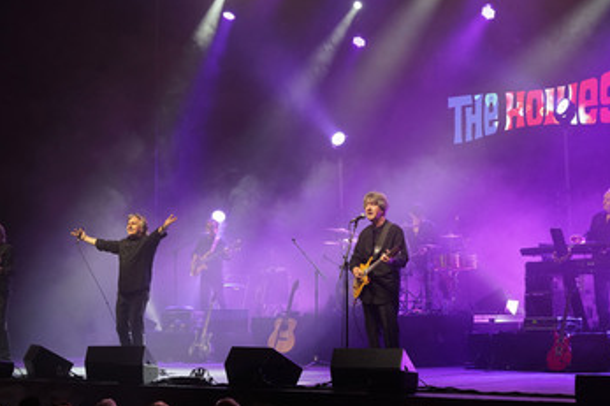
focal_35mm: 65
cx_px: 294
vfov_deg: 20.9
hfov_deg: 31.0
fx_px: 1101
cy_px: 258
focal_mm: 50
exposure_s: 1/160
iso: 1600
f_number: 5
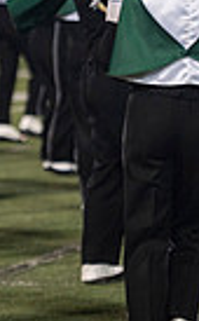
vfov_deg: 4.0
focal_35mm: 527
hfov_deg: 2.5
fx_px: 4597
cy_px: 23
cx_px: 452
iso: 1000
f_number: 2.8
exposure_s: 1/500
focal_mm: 122
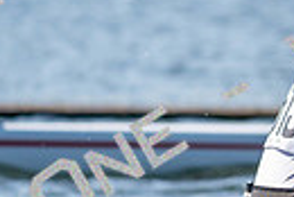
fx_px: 7301
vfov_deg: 1.5
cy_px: 80
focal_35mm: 893
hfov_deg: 2.3
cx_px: 565
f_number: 5.6
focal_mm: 200
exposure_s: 1/1600
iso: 320
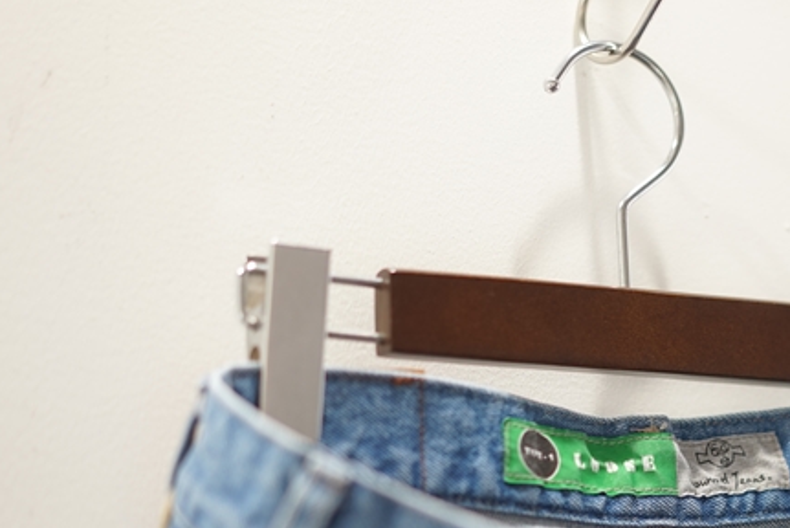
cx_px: 673
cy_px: 478
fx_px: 2240
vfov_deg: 13.3
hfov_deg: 19.7
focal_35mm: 102
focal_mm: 55
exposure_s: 1/60
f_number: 1.8
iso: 125
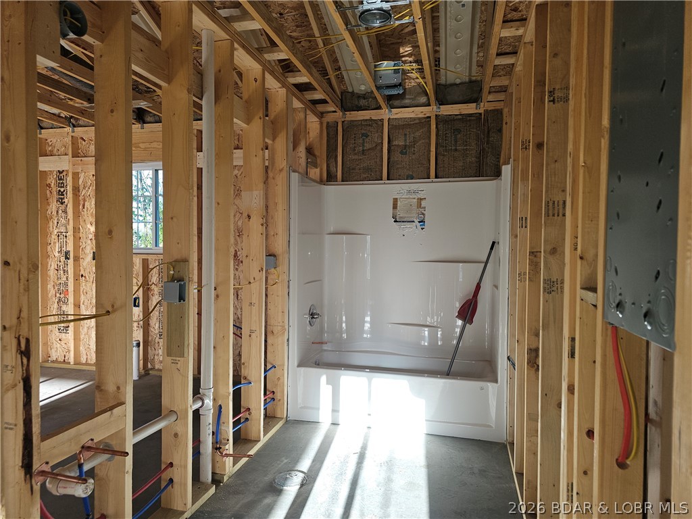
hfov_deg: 73.9
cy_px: 260
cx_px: 346
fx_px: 460
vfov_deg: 58.9
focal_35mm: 23
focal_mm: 6.3
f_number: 1.7
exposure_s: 1/60
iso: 25
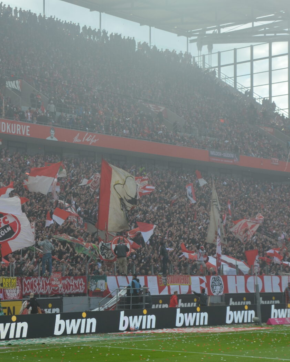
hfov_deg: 17.0
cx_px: 77
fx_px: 966
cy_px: 180
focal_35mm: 90
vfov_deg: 21.3
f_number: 8
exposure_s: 1/250
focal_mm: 42
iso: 200
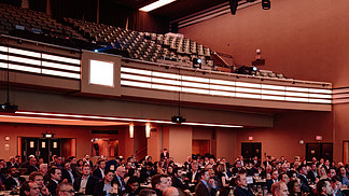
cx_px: 276
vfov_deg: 26.0
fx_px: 416
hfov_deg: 43.5
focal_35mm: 45
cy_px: 157
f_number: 2.8
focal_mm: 24
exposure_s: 1/30
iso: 1600
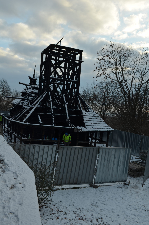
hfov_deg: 36.7
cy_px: 112
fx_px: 224
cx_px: 74
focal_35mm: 36
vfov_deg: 53.2
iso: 200
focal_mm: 24
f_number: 7.1
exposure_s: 1/200
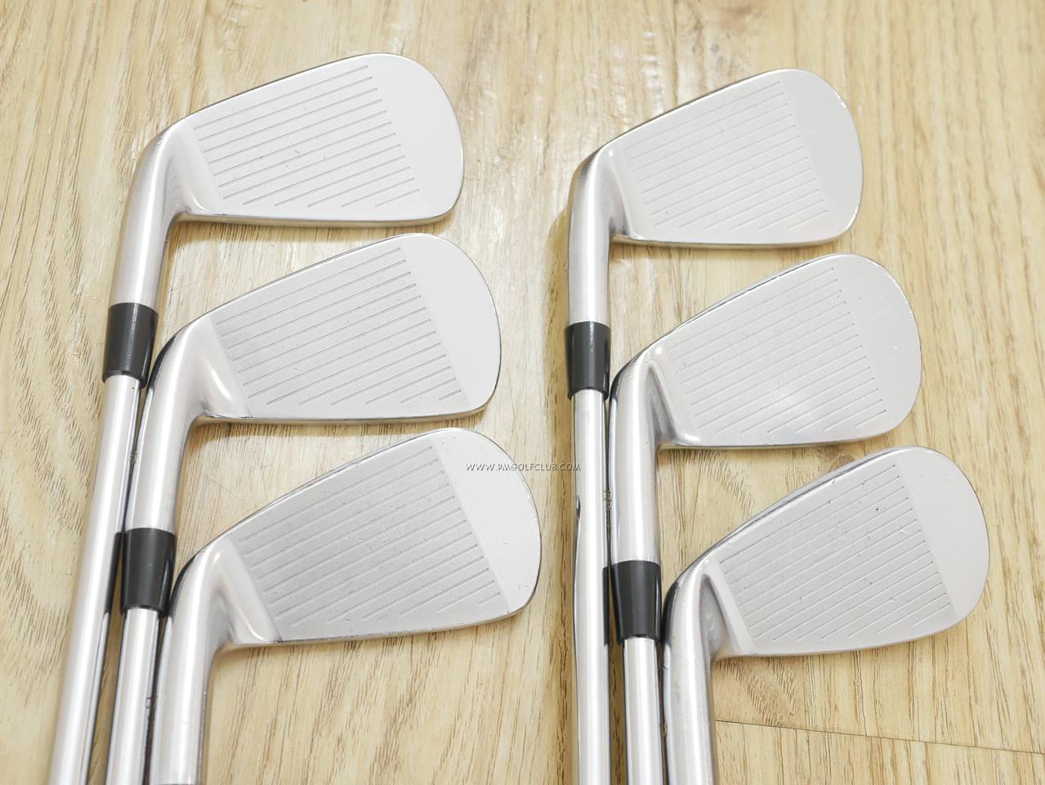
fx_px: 1510
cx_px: 522
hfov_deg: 38.2
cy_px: 392
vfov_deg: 29.1
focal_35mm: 50
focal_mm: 25
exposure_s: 1/50
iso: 1600
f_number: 4.5
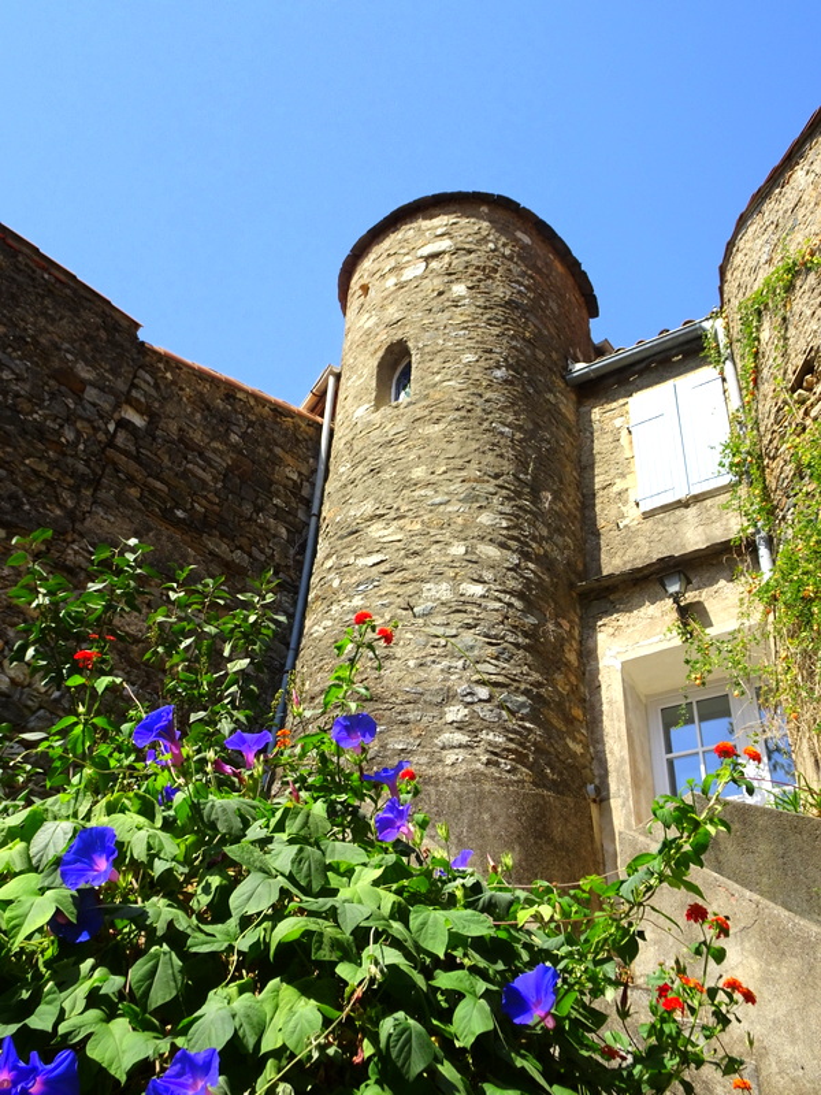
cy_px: 548
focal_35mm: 33
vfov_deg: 55.4
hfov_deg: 42.9
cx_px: 410
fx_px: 1044
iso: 80
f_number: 4
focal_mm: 5.61
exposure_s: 1/500
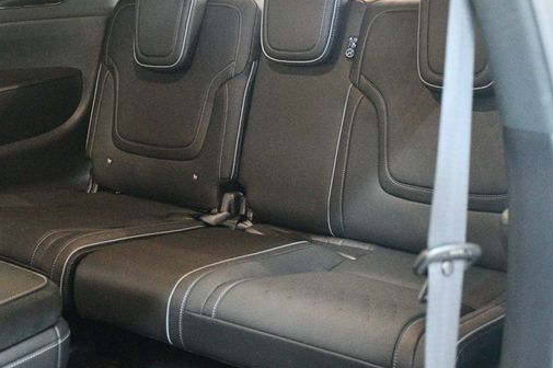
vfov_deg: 23.7
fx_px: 875
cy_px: 156
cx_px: 244
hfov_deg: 35.0
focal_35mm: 57
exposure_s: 1/50
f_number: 4
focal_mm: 30
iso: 12800
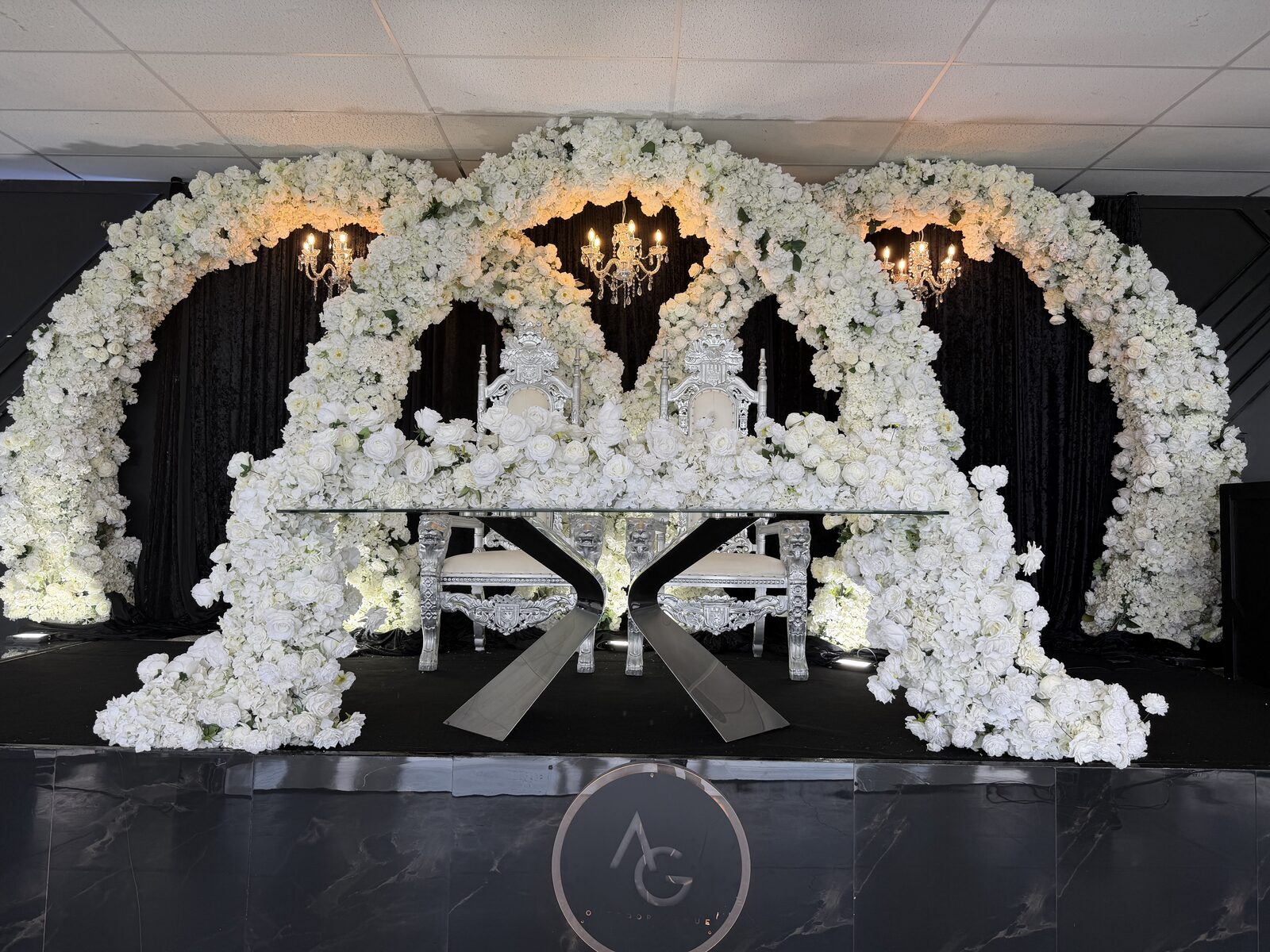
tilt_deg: +2.8
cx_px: 635
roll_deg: -0.8
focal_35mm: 24
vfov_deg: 56.8
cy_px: 476
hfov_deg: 71.6
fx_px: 881
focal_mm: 6.76
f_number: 1.78
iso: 50
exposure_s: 1/120
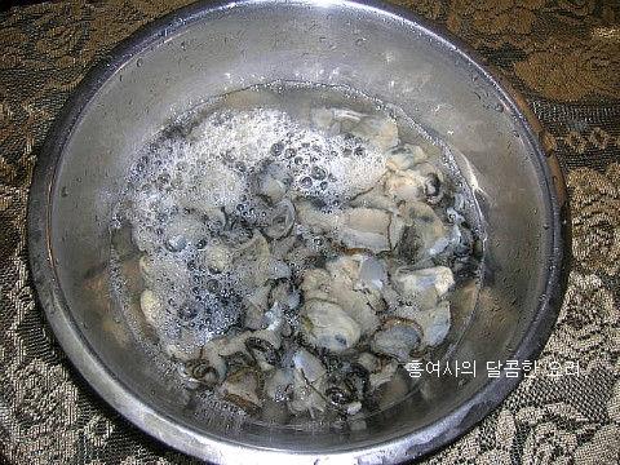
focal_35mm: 34
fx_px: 609
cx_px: 310
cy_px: 232
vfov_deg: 41.8
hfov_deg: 54.0
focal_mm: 5.7
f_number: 2.9
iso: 50
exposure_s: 1/60.1
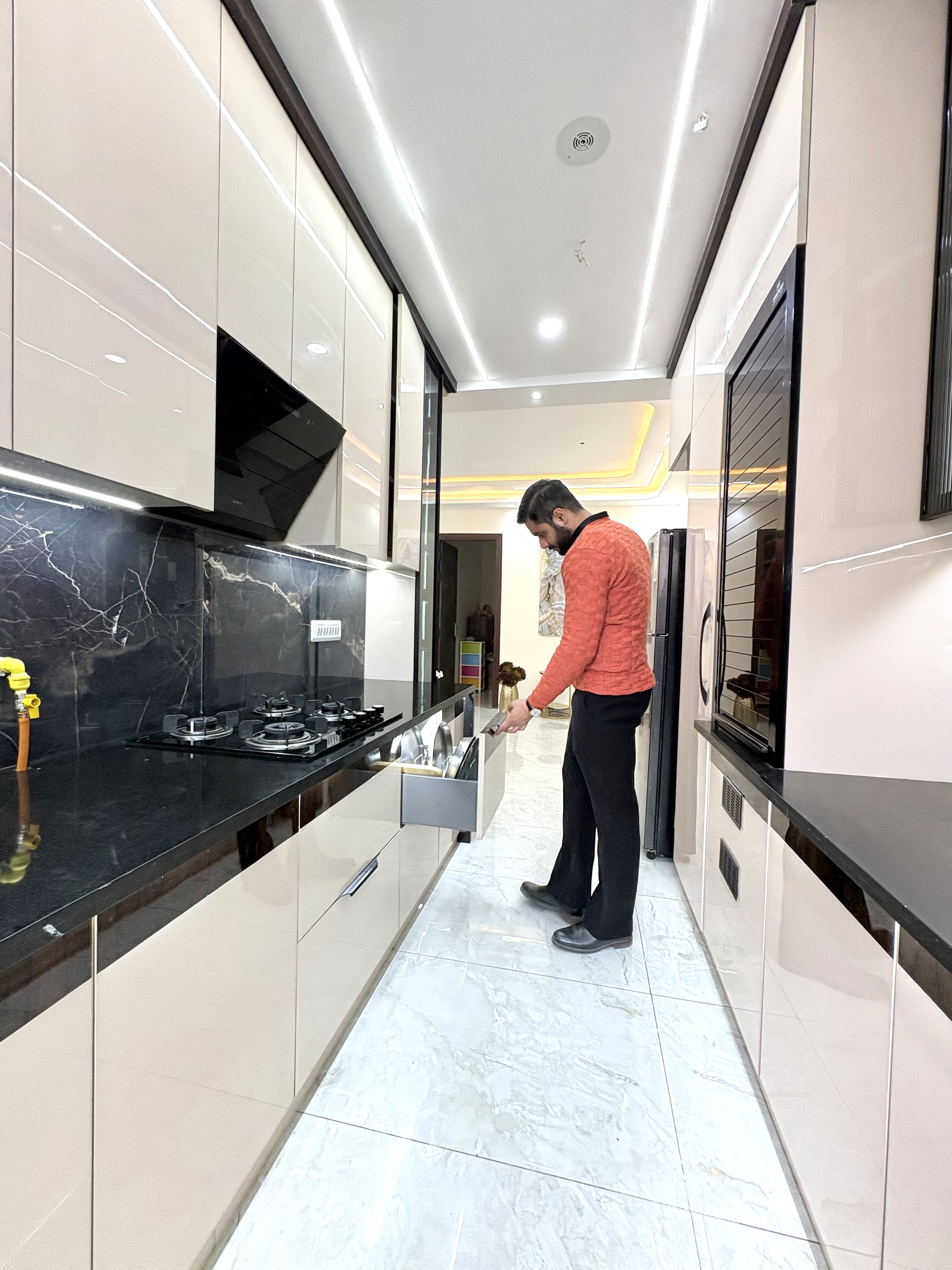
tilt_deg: -0.4
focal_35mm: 14
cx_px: 476
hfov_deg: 85.7
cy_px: 635
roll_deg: -1.5
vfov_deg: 102.1
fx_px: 513
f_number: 2.2
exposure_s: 1/100
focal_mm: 2.22
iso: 125
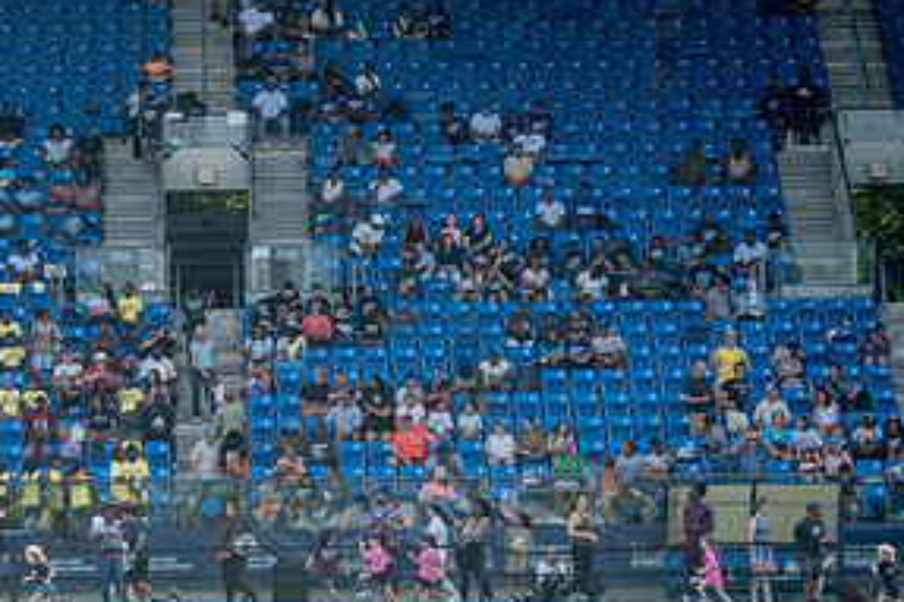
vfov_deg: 4.9
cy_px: 580
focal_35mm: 282
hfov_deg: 7.3
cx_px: 191
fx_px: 7077
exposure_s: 1/400
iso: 160
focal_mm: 120
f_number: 4
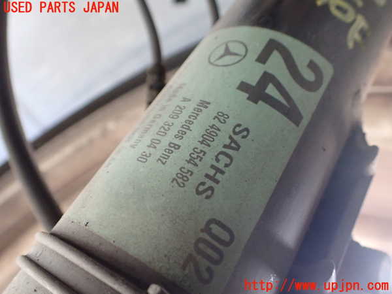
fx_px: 340
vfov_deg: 46.8
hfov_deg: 60.0
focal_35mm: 30
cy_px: 147
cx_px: 196
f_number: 2.3
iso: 800
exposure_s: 1/60
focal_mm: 5.4
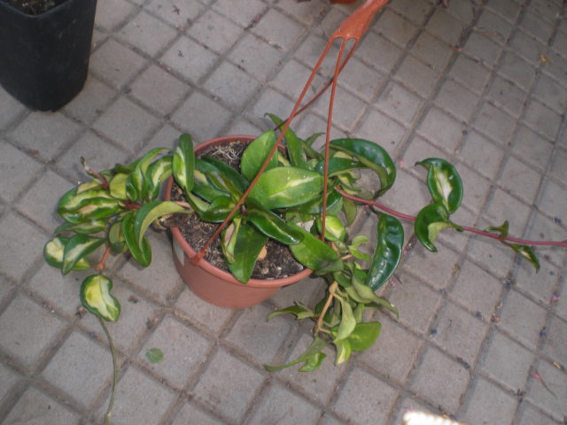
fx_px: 622
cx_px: 284
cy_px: 212
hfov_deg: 49.0
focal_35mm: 38
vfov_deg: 37.7
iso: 100
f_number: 3.1
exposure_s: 1/30
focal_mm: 6.3
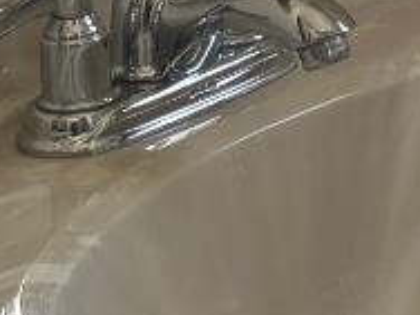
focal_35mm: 208
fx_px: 2524
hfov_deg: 8.8
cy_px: -379
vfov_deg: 6.8
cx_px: 943
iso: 64
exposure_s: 1/121
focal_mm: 5.96
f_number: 1.6
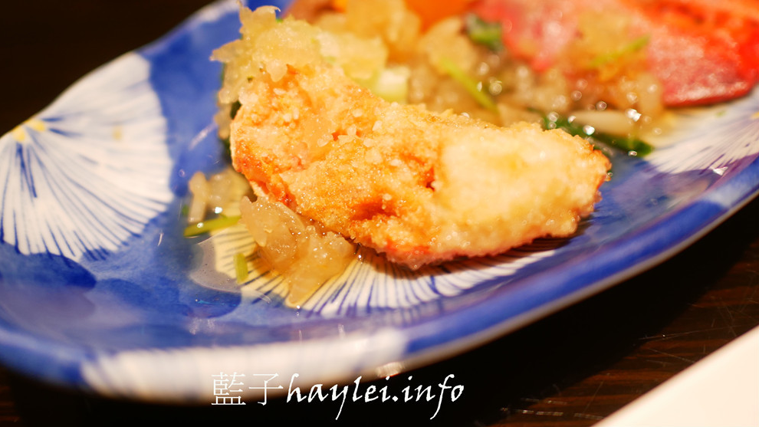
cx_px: 376
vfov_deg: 35.3
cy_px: 140
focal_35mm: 33
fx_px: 664
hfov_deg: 59.5
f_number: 1.7
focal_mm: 15
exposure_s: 1/60
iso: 400
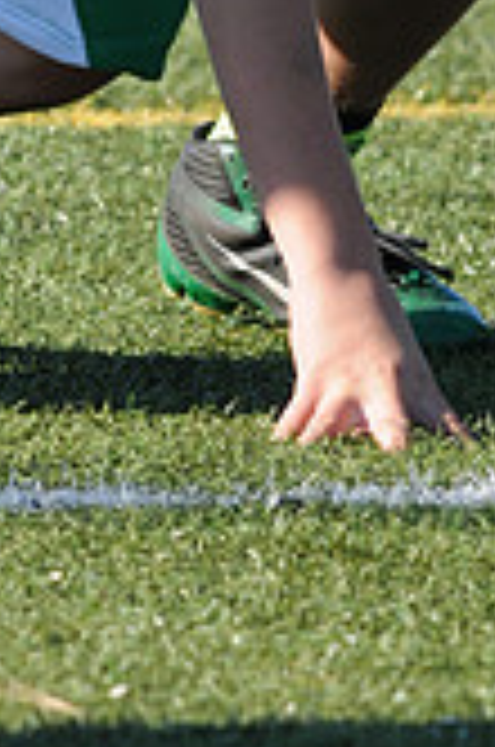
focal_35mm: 1576
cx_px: 182
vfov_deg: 1.3
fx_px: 32639
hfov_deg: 0.9
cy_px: -477
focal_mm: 300
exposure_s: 1/500
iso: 200
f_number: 6.3
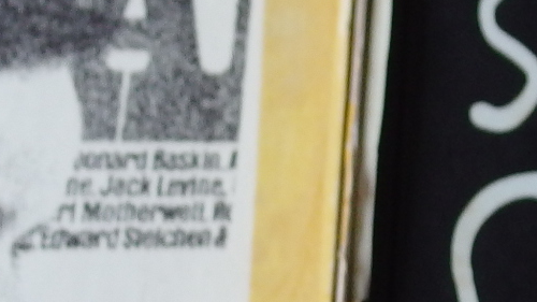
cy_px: 276
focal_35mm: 125
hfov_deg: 17.1
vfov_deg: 9.6
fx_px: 1780
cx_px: 407
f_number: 2.2
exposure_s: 1/40
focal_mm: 6
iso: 400
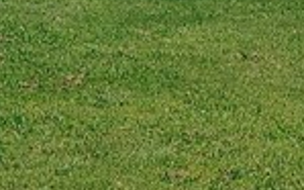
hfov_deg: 10.5
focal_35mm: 190
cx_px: -198
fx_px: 1574
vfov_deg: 6.7
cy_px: -161
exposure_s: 1/3125
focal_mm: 4.81
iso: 50
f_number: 1.8
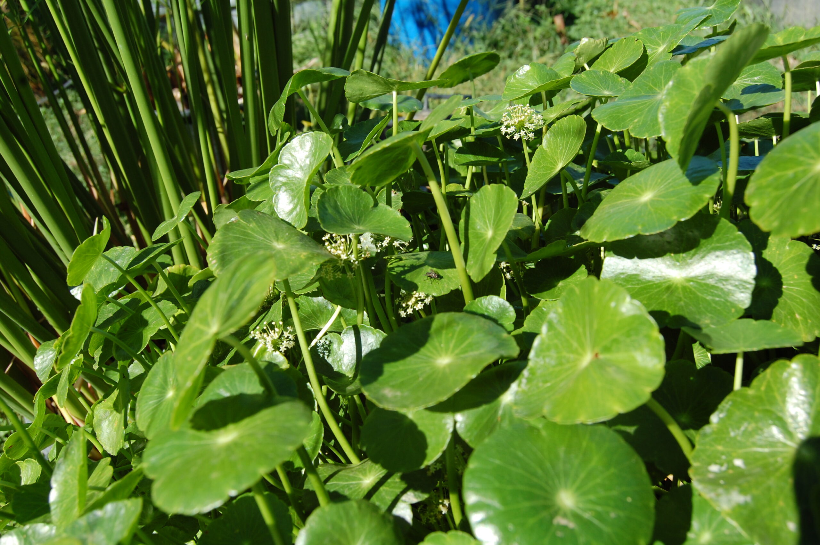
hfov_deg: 57.3
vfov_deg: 39.9
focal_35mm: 33
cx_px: 410
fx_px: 751
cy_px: 272
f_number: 8
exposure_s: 1/250
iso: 200
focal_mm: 22
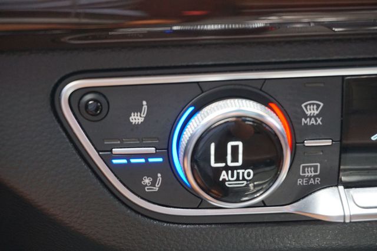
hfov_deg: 27.5
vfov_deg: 18.5
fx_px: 769
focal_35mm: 74
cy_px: 126
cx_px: 188
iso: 640
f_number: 5.6
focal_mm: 49
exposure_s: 1/80
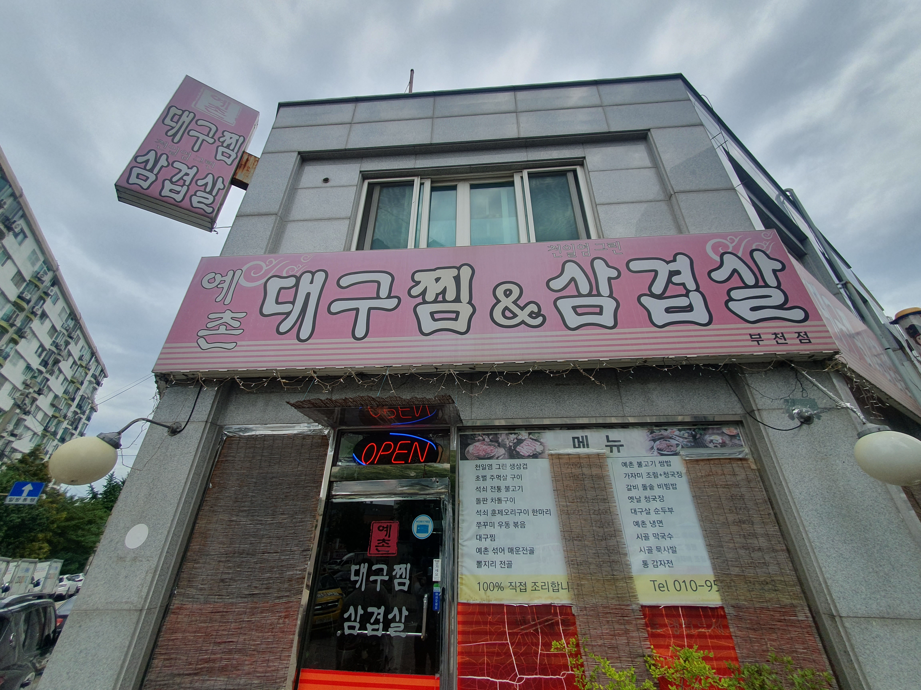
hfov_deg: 106.2
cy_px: 345
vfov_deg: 89.9
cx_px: 460
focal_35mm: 13
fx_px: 346
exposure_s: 1/1292
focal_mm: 1.8
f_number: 2.2
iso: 50
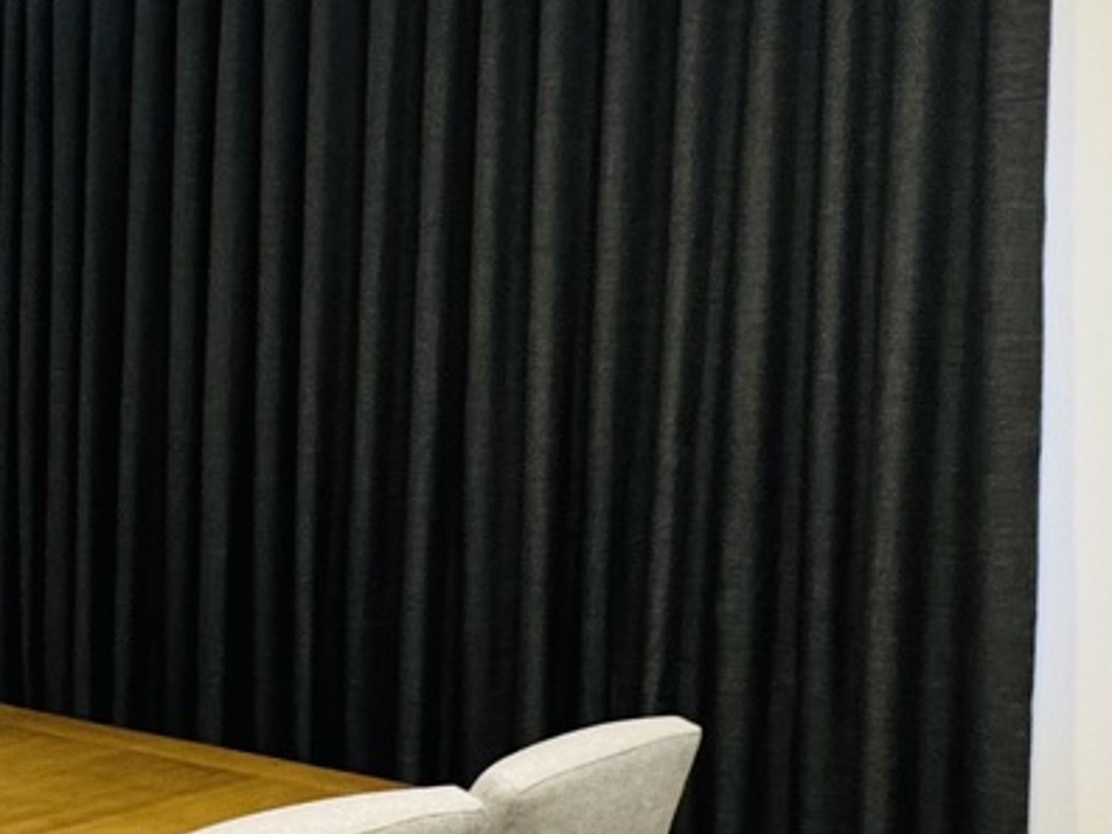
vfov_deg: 27.5
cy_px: 484
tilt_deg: -0.8
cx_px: 87
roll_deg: -3.1
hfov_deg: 34.0
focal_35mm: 53
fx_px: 1703
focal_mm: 2.22
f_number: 2.2
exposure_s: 1/50
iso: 200
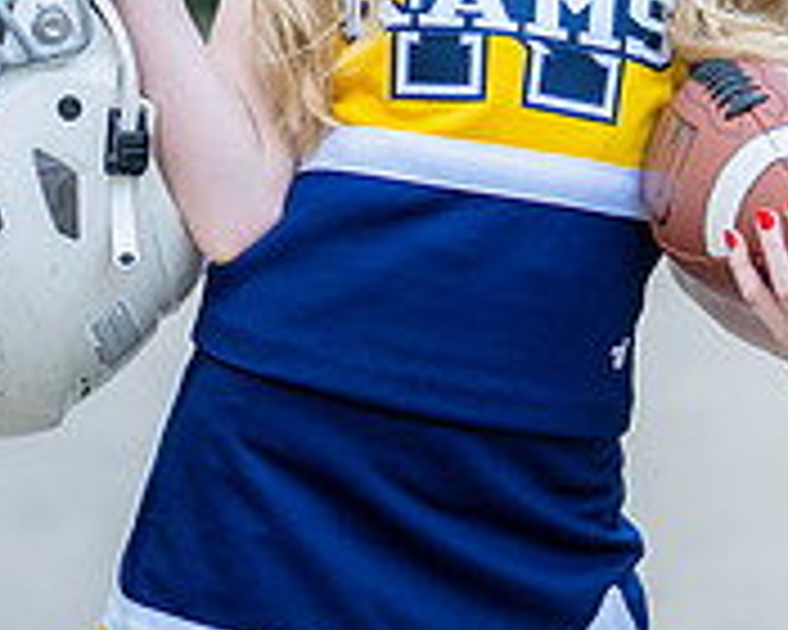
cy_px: 41
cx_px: 536
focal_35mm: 188
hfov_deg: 10.3
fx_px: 4384
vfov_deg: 8.2
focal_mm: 50
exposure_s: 1/500
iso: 125
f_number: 1.2
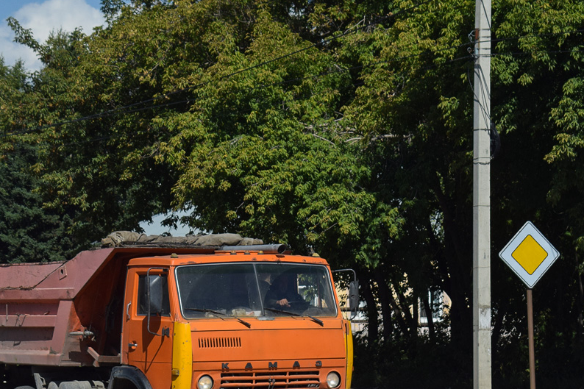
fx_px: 2023
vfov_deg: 11.0
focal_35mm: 125
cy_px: 261
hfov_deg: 16.4
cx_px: 188
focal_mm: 55
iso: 200
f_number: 7.1
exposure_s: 1/1250
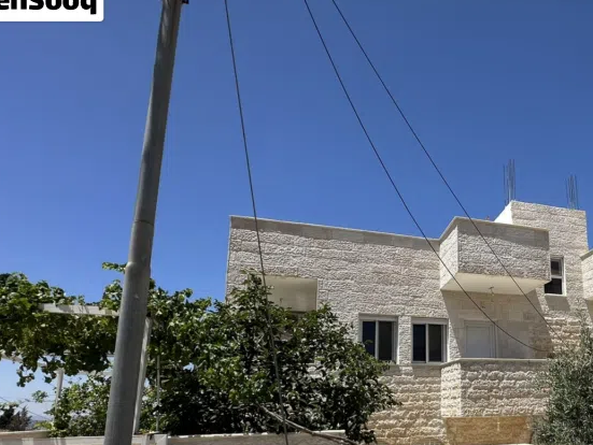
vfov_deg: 51.0
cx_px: 472
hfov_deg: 61.8
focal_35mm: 26
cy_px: 331
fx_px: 446
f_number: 2.2
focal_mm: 2.22
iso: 40
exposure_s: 1/2132
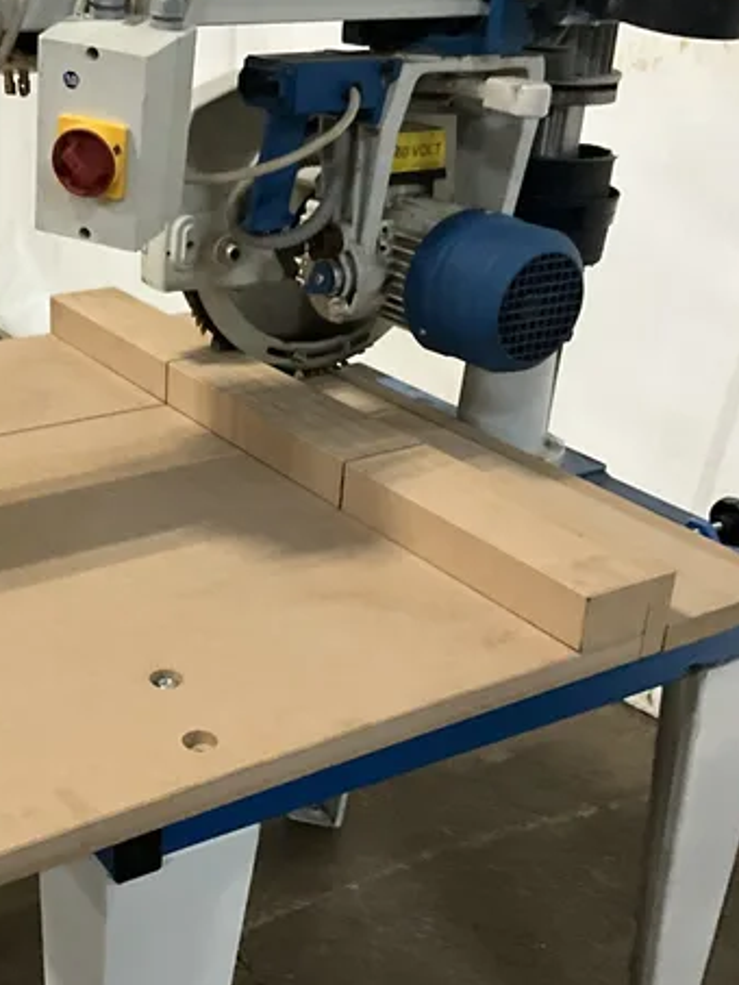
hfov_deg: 29.5
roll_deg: -0.5
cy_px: 501
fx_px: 1366
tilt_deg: -24.1
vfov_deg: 39.6
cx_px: 130
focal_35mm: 48
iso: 320
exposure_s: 1/52
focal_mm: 3
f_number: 1.8
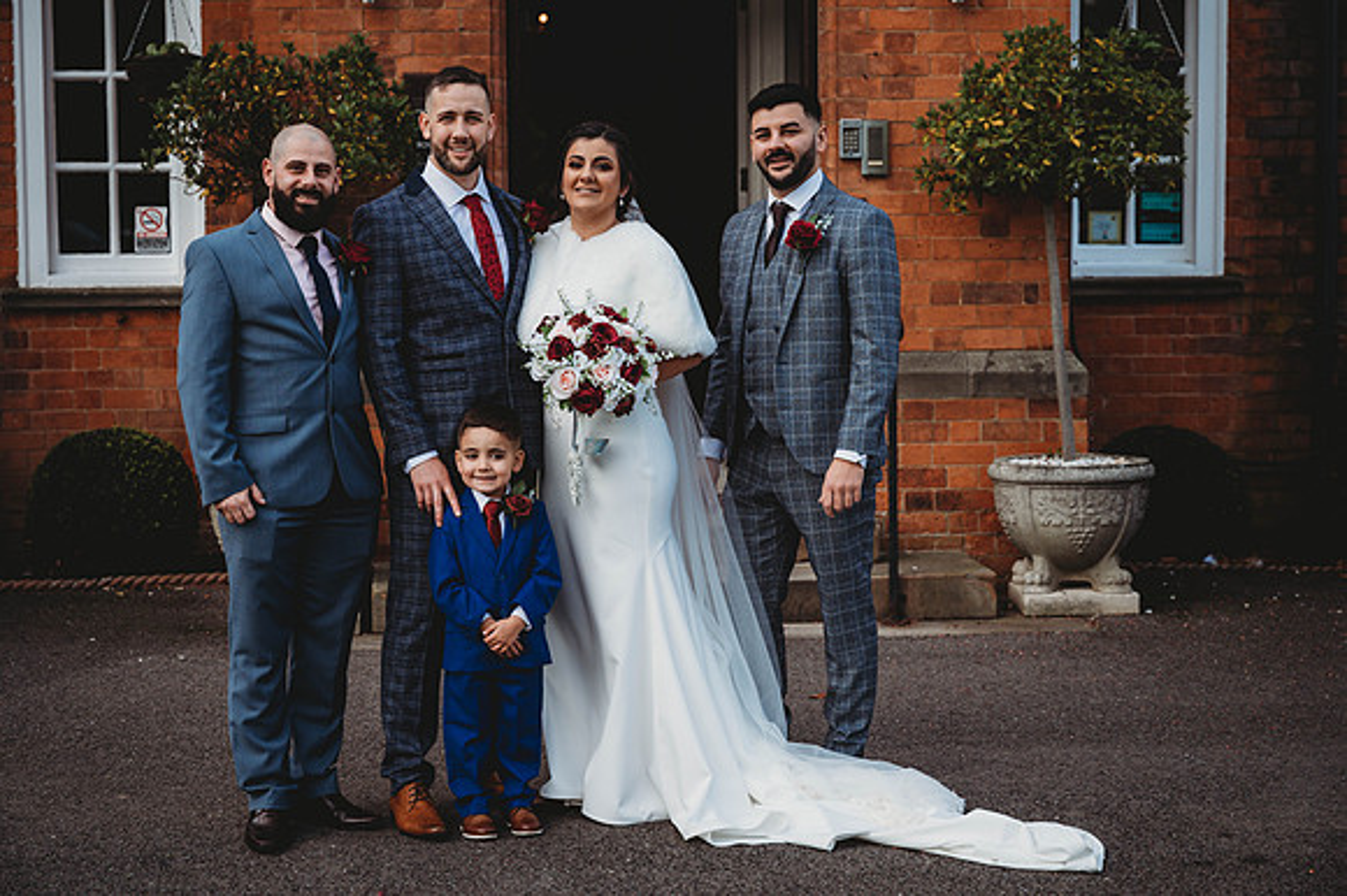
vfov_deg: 19.4
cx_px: 674
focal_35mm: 70
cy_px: 448
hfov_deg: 28.9
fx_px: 2618
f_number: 4.5
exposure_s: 1/250
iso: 100
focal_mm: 70
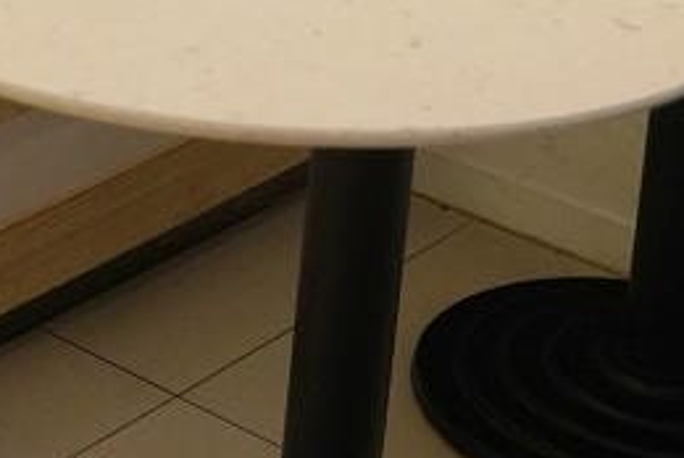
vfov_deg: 9.8
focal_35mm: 129
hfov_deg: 14.7
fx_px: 2454
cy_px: -487
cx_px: -368
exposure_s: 1/160
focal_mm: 28
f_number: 2.8
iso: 2000
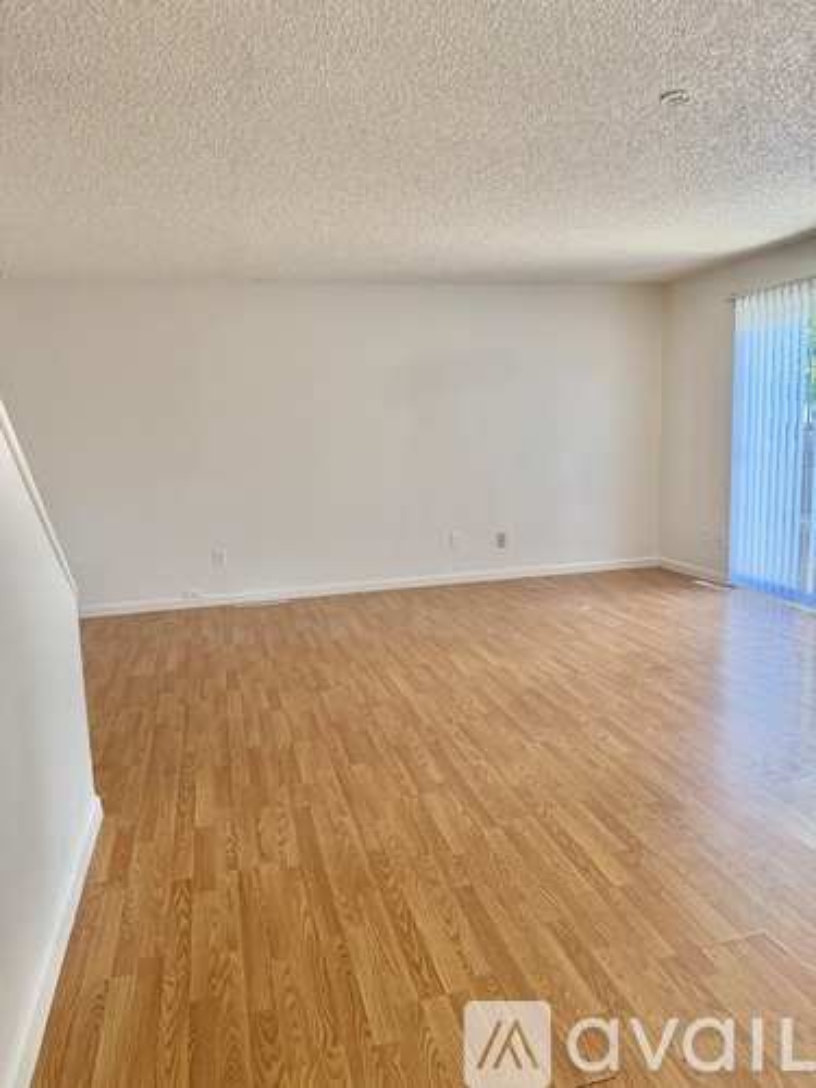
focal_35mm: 24
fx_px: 754
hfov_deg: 56.8
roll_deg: +2.5
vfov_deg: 71.6
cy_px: 544
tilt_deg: -10.0
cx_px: 408
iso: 200
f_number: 1.78
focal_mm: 6.76
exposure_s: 1/171
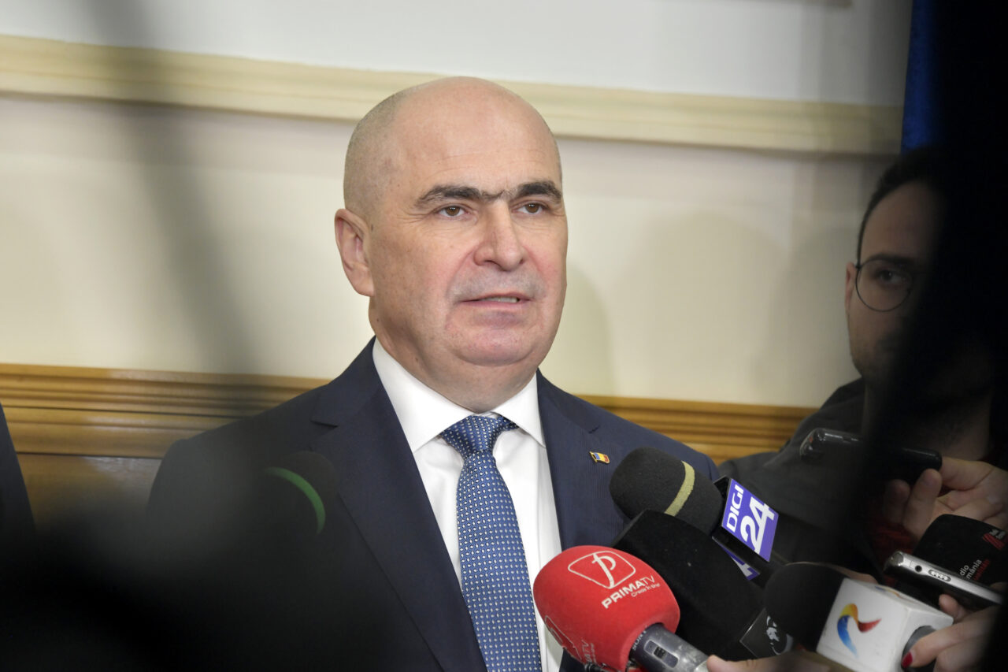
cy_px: 336
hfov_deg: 11.4
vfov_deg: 7.6
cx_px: 504
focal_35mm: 180
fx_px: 5039
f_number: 6.3
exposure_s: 1/100
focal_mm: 180
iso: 2000
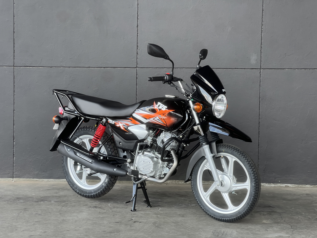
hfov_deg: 25.3
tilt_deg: -3.9
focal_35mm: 77
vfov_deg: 19.1
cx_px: 158
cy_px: 119
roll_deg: -1.5
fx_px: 705
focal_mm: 9
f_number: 2.8
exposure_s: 1/99
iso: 80
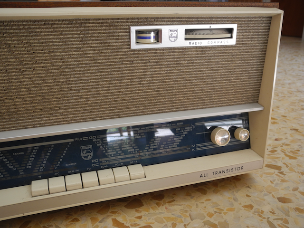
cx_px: 152
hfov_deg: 52.6
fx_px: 307
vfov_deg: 40.7
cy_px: 114
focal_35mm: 35
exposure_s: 1/40
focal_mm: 7.4
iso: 100
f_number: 3.2
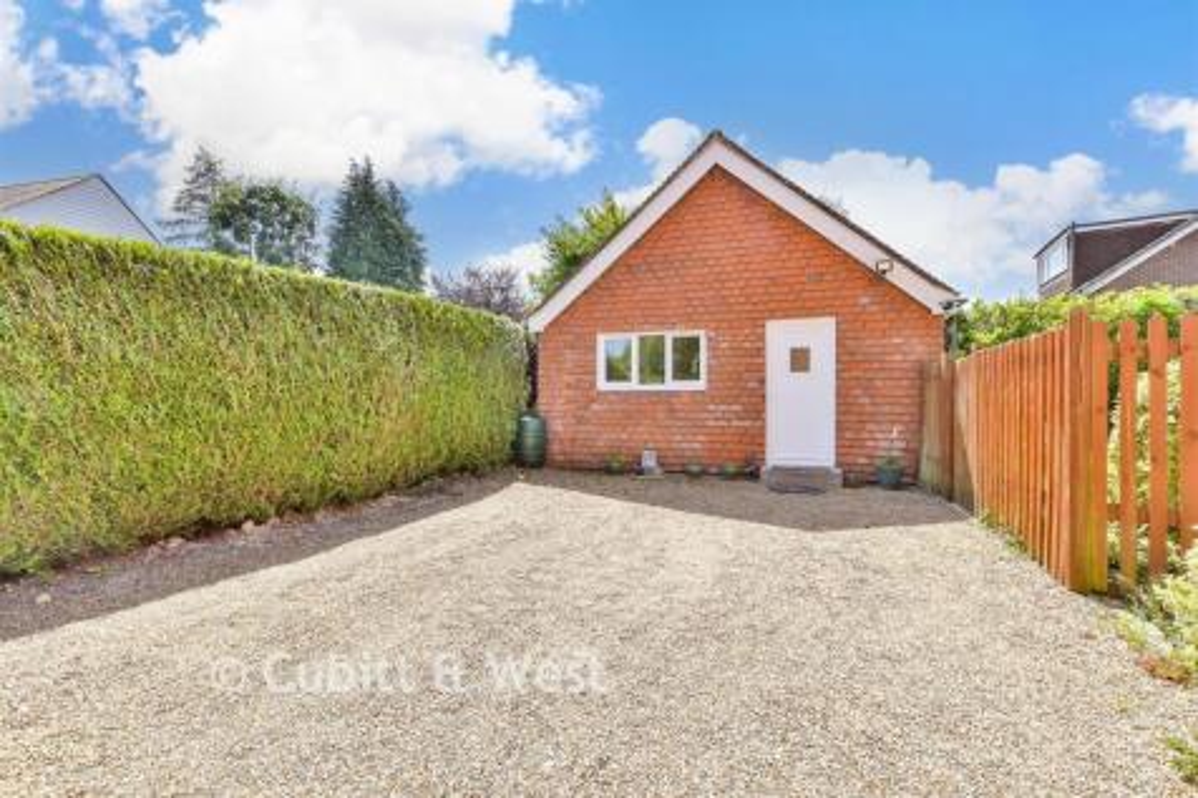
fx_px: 499
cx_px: 599
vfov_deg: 77.3
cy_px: 399
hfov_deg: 100.4
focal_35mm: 15
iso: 100
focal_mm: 10
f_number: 8
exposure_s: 1/40
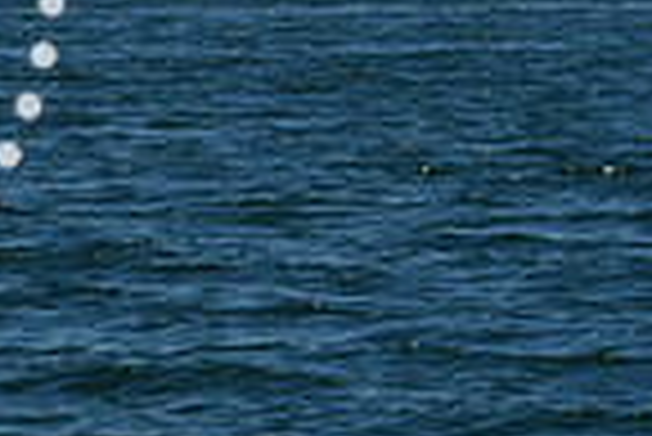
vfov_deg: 3.3
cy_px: -43
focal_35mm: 419
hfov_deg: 4.9
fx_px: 7596
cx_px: -364
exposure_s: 1/640
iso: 100
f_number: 9
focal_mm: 70
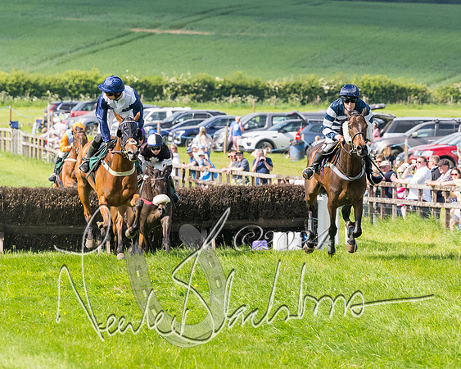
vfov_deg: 3.6
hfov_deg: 4.5
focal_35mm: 434
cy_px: 161
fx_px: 5916
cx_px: 388
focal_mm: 155
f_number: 5
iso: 400
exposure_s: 1/2000
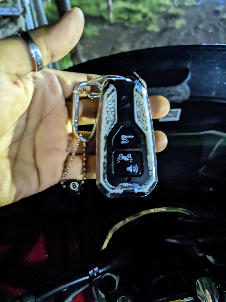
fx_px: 218
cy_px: 151
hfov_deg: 54.9
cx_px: 113
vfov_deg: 69.4
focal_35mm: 25
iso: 2090
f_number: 1.7
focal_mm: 4.71
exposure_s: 1/3
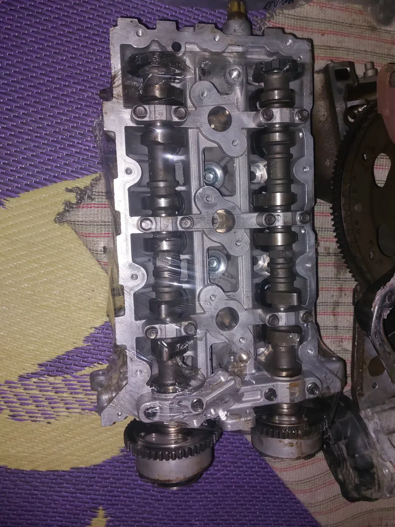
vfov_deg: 63.3
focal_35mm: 28
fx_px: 426
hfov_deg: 49.6
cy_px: 239
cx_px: 220
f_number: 1.8
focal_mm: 5.23
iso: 250
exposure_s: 1/100
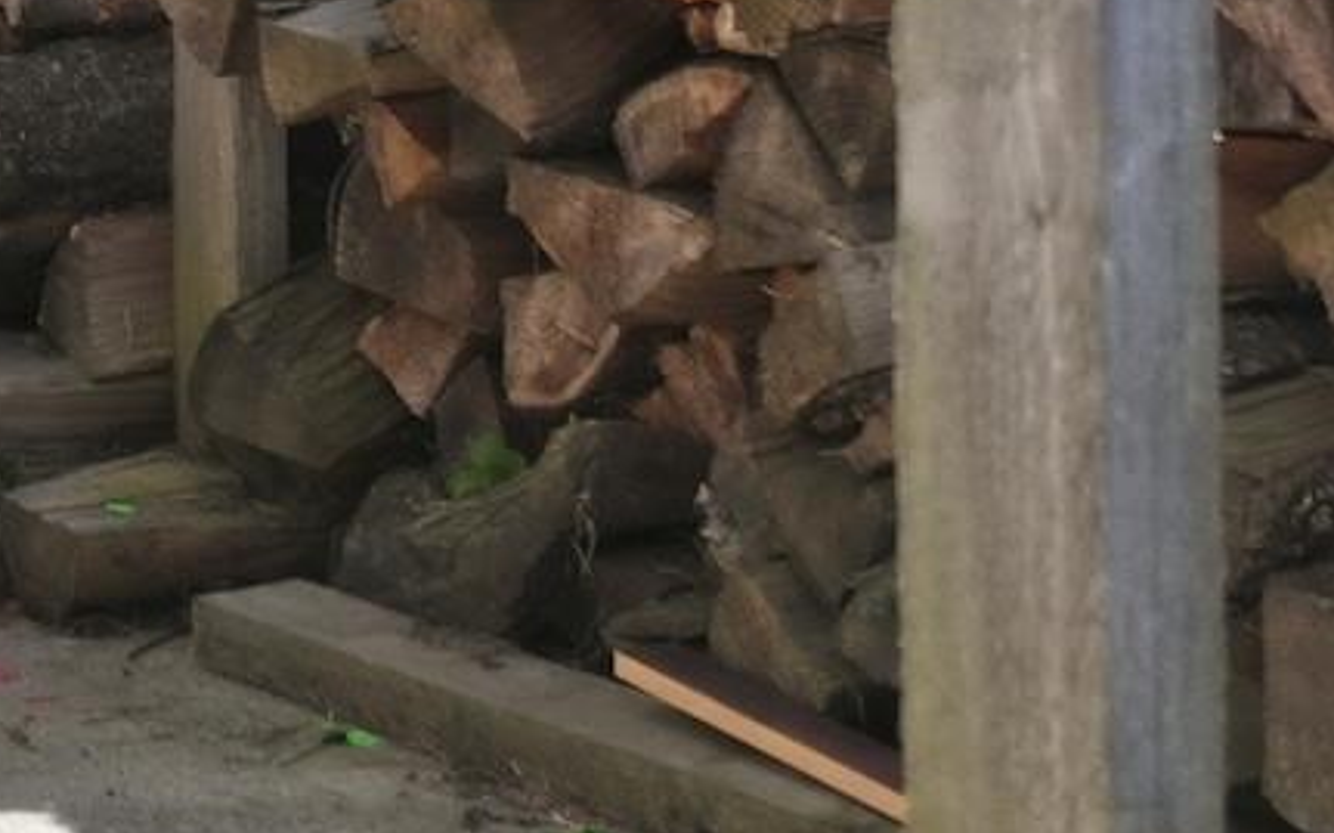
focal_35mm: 118
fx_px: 4288
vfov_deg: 10.7
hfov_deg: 16.7
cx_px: -421
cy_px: -403
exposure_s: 1/1600
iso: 160
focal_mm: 12.3
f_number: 2.8
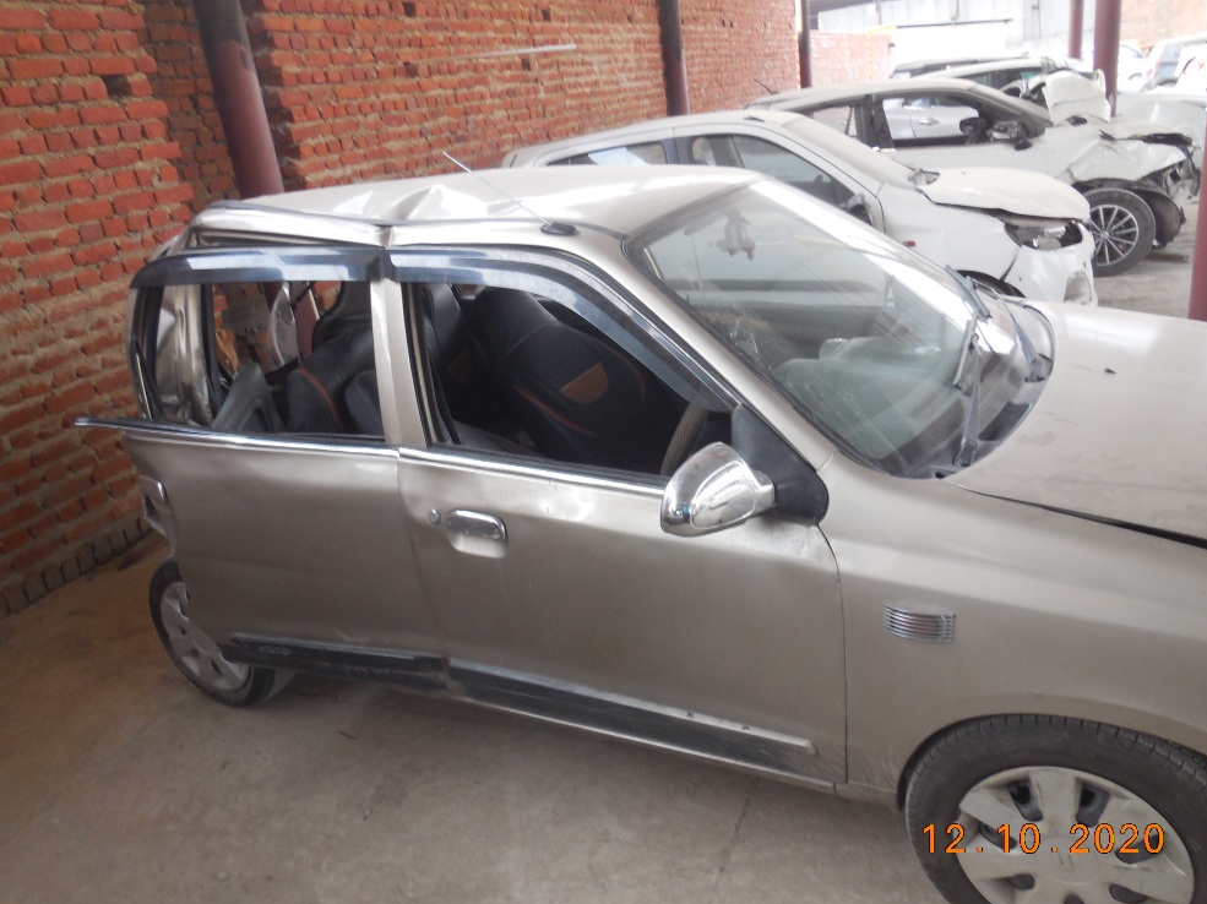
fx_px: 906
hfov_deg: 67.3
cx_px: 588
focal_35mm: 26
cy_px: 461
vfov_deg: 53.0
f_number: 3.1
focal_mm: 4.5
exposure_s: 1/30
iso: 180
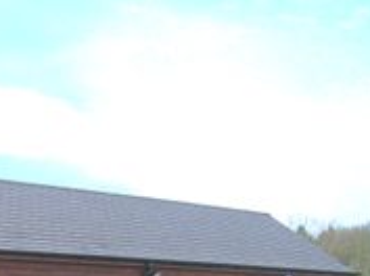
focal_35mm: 77
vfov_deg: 18.3
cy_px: 309
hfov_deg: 24.2
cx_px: -6
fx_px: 821
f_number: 2.7
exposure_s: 1/640
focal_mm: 6.1
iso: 64
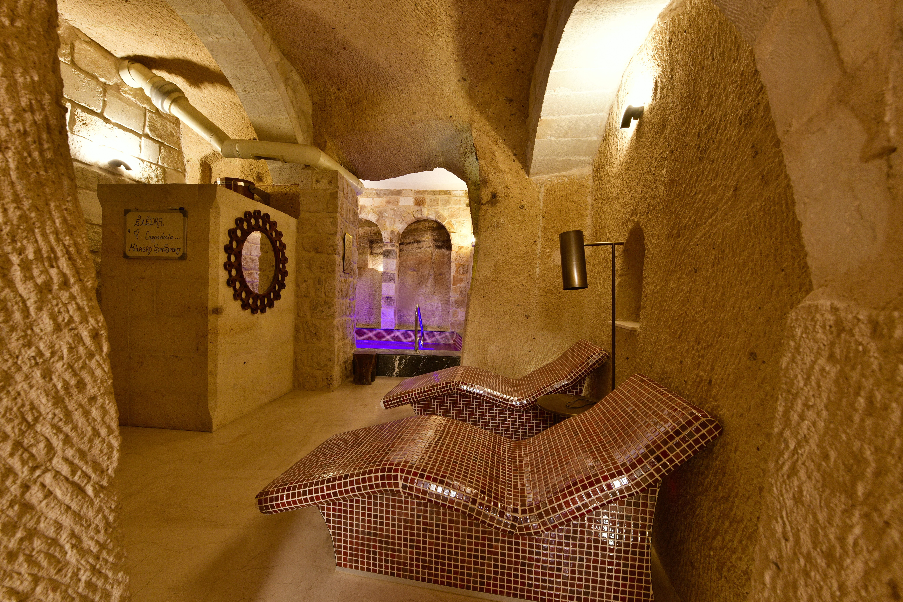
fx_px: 351
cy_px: 301
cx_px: 452
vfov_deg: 81.2
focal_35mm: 14
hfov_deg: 104.3
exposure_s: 1/2
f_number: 10
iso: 1250
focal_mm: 14
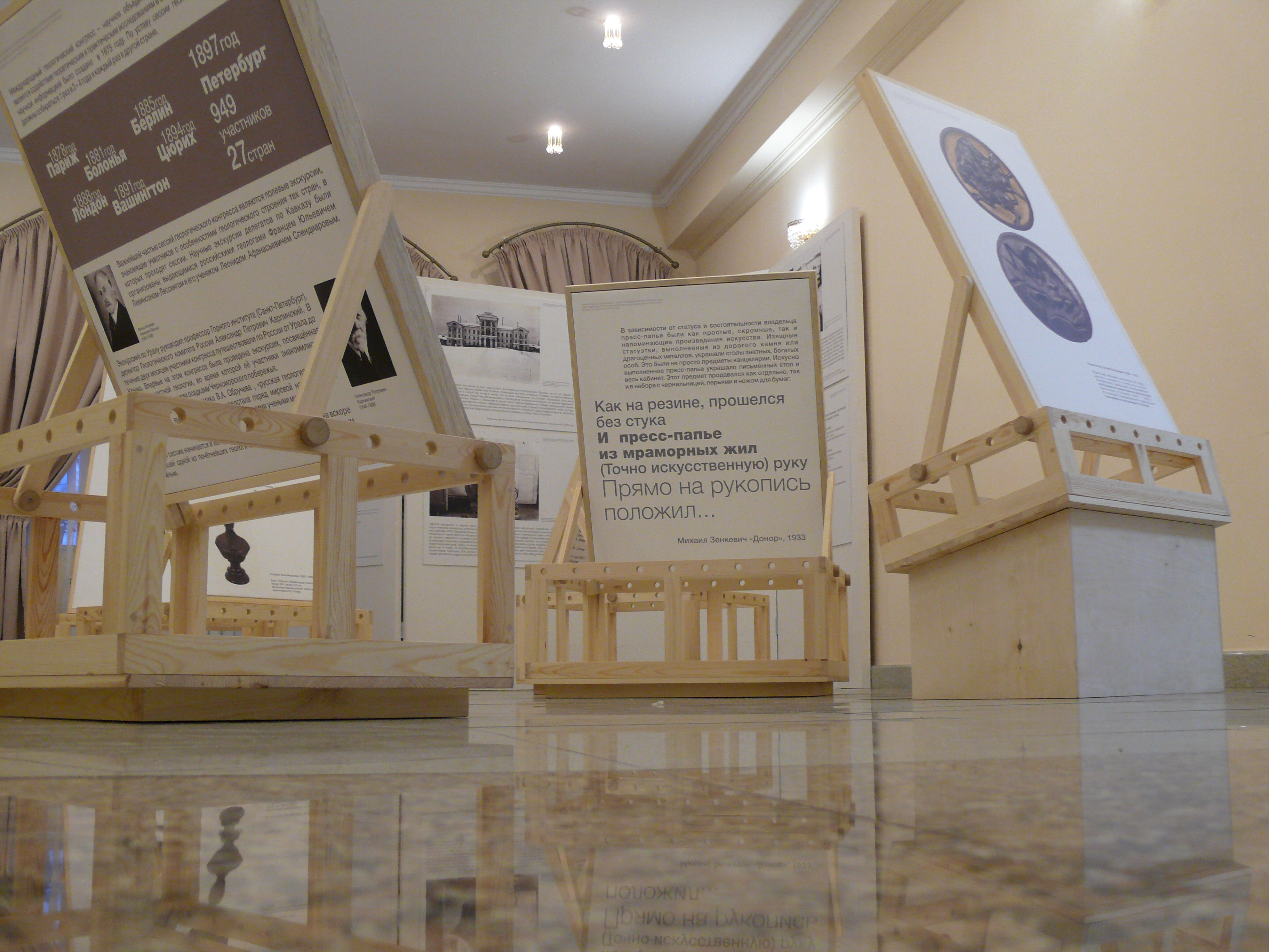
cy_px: 476
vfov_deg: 36.0
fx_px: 1466
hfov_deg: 46.8
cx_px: 634
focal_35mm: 40
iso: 200
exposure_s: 1/20
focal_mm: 8.5
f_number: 2.8
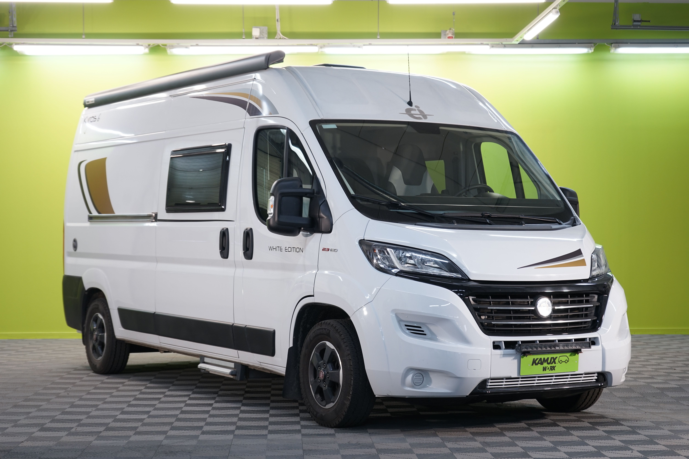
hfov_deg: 29.7
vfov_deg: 20.0
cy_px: 230
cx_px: 344
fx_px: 1301
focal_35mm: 68
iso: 320
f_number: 5.6
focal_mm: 68
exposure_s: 1/15
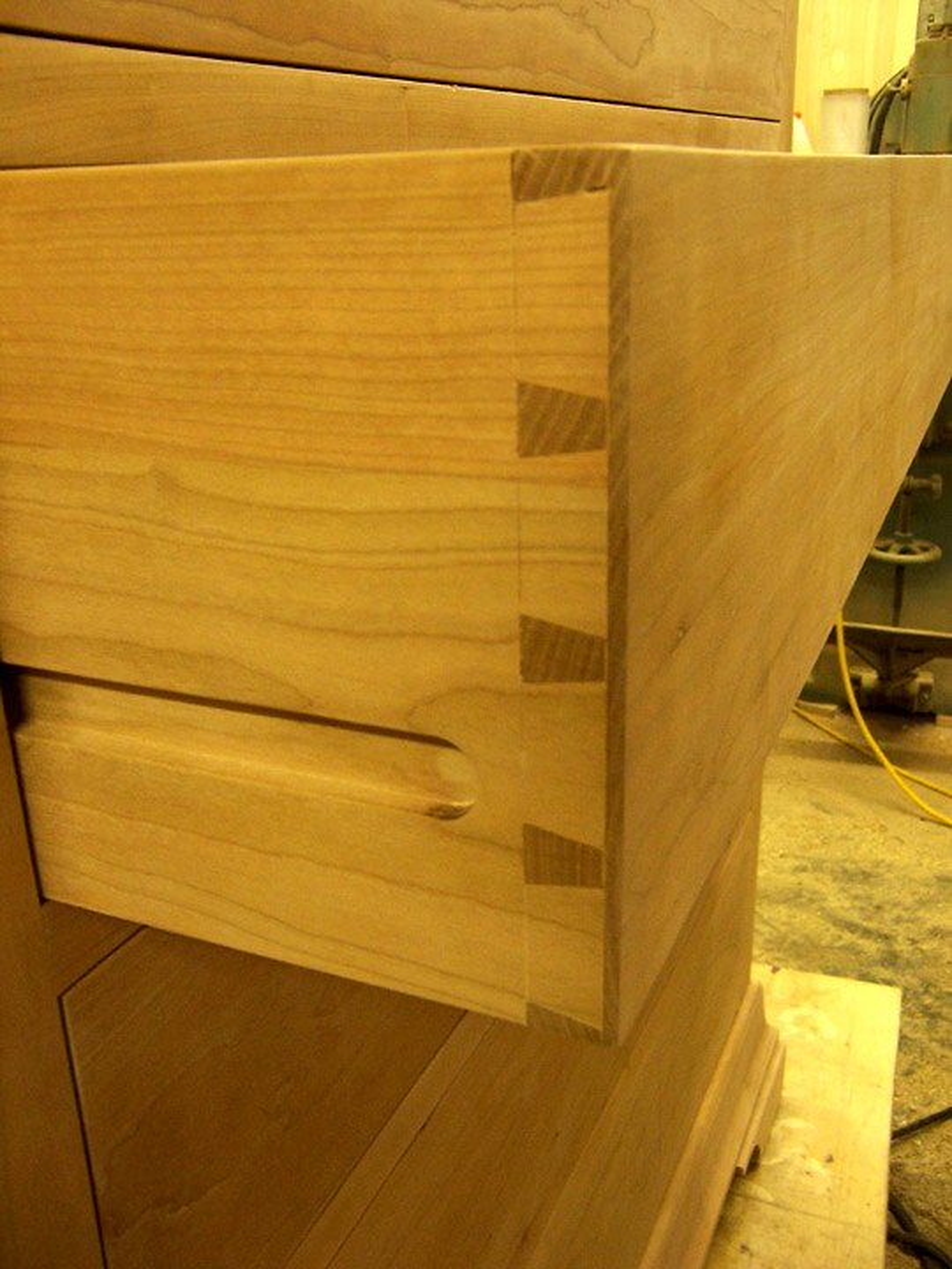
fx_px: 1210
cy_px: 634
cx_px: 476
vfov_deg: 55.4
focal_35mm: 33
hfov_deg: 42.9
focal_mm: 5.5
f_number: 3.4
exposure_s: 1/10
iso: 140
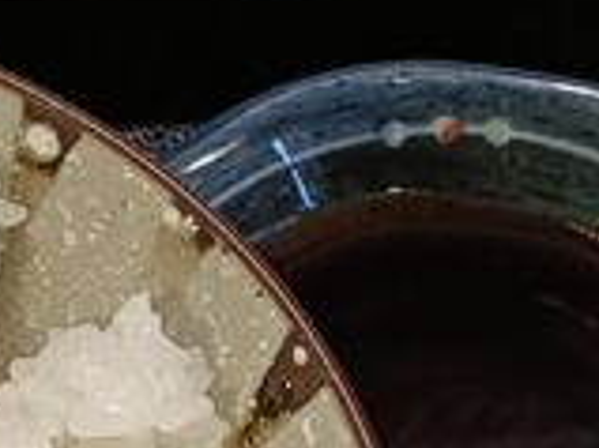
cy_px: 241
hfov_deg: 12.1
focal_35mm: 161
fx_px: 2784
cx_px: 603
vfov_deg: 9.2
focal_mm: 4.7
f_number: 1.7
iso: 800
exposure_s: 1/50
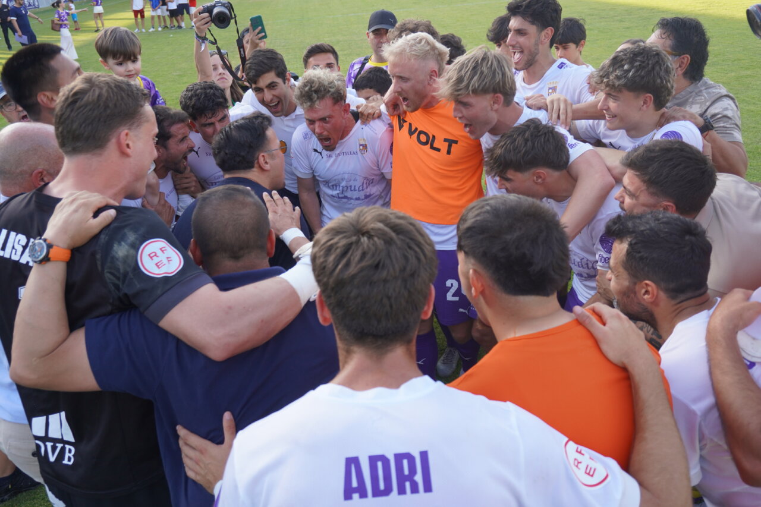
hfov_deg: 61.9
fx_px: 634
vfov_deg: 43.6
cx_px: 380
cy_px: 254
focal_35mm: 30
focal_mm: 20
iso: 125
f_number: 4
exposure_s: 1/160
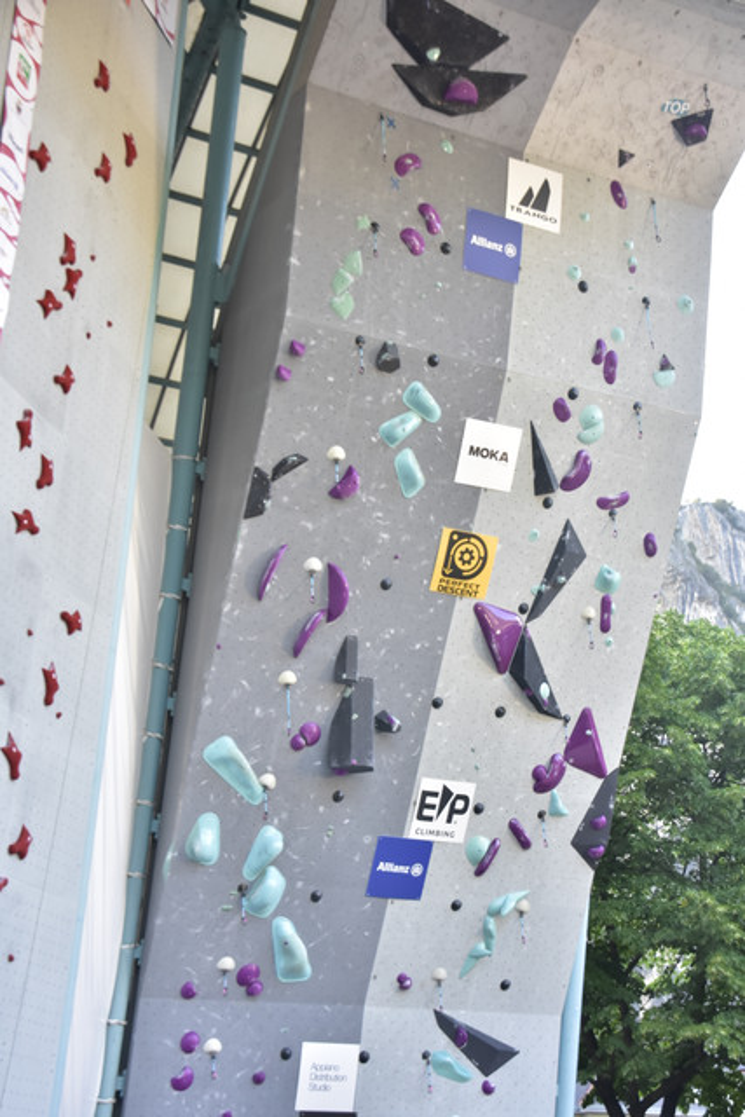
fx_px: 2327
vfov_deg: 27.0
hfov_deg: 18.2
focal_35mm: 75
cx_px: 372
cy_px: 558
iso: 800
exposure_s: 1/200
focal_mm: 50
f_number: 6.3
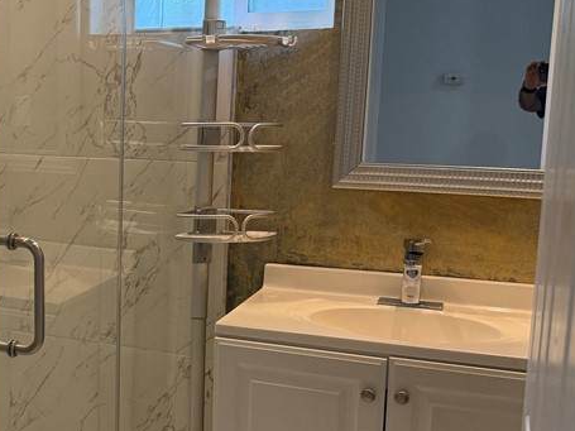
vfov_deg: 27.0
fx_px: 897
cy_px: 255
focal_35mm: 54
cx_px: 66
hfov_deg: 33.8
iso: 250
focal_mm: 6.76
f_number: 1.78
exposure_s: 1/120
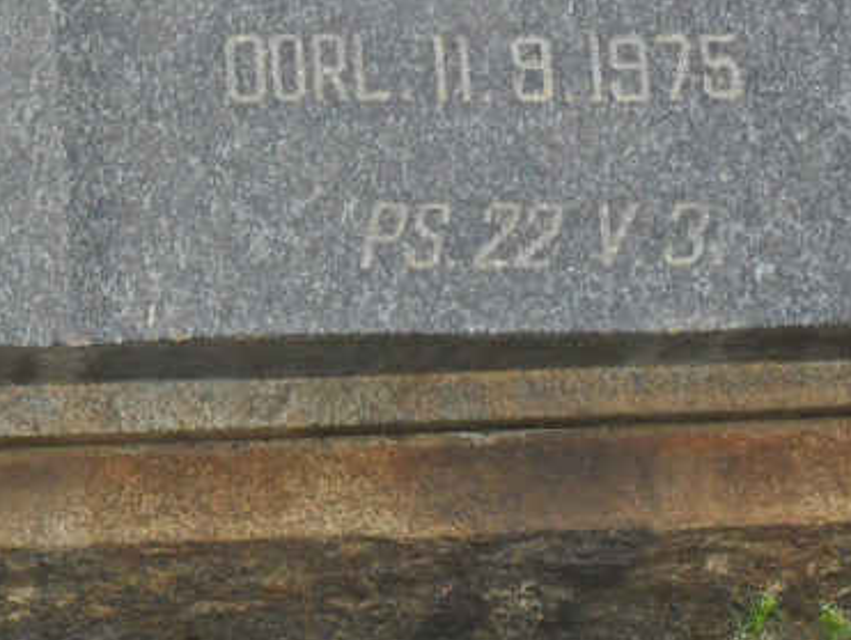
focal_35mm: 168
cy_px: -218
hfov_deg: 11.7
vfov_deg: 8.7
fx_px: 4134
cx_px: 140
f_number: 5
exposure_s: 1/180
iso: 100
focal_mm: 9.3
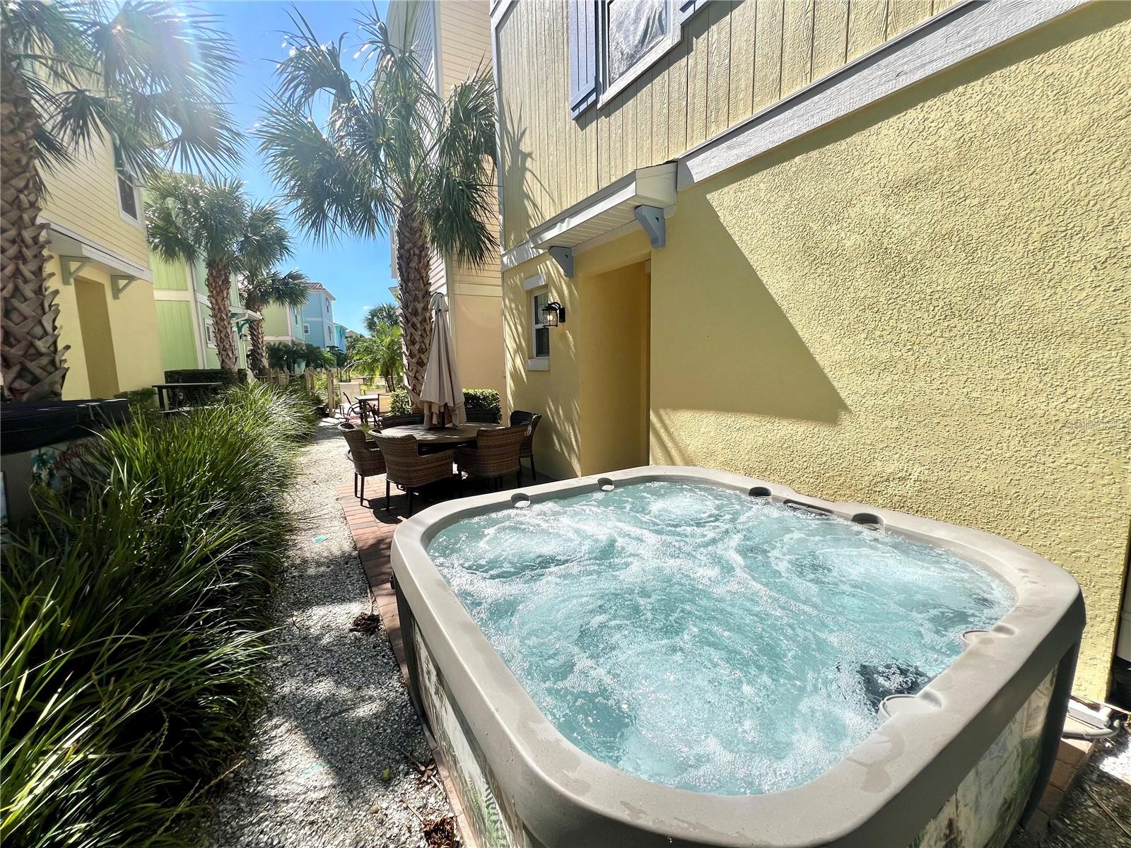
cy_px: 424
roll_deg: +1.0
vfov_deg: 89.9
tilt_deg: -8.3
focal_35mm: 13
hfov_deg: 106.2
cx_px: 566
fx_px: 425
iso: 32
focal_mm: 1.57
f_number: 1.8
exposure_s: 1/1783
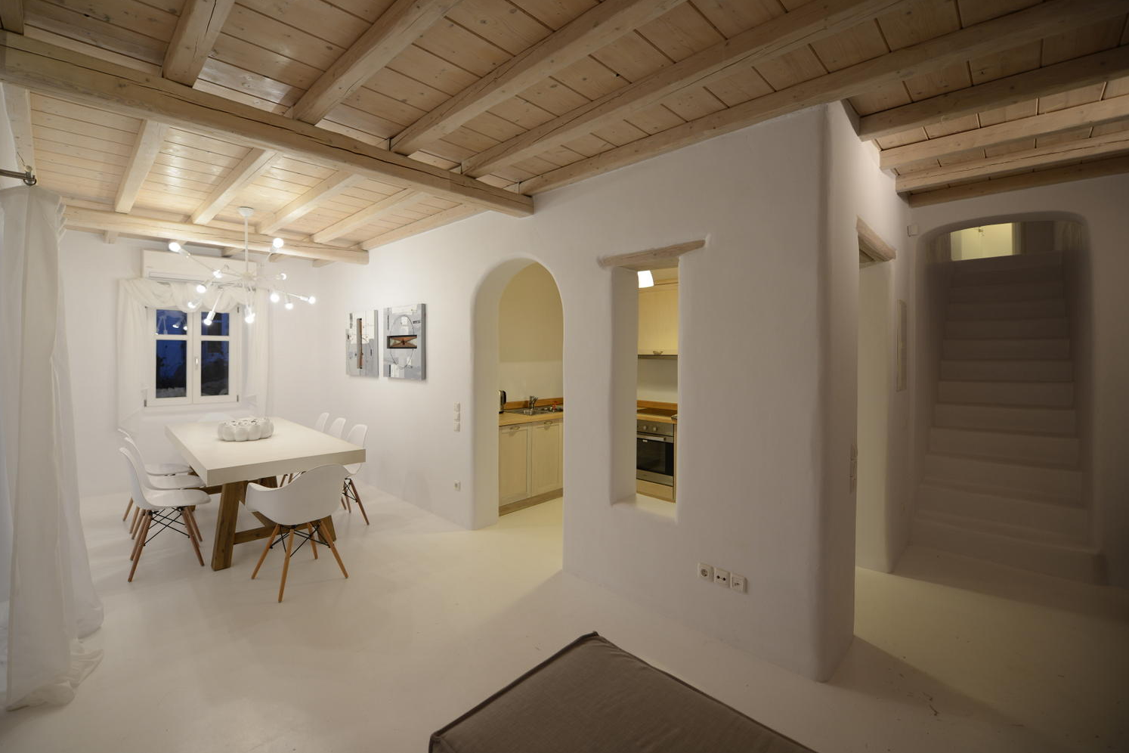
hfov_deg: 100.2
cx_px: 526
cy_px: 352
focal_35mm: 15
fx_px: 470
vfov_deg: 77.2
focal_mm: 14
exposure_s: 1/15
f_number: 2.8
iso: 100
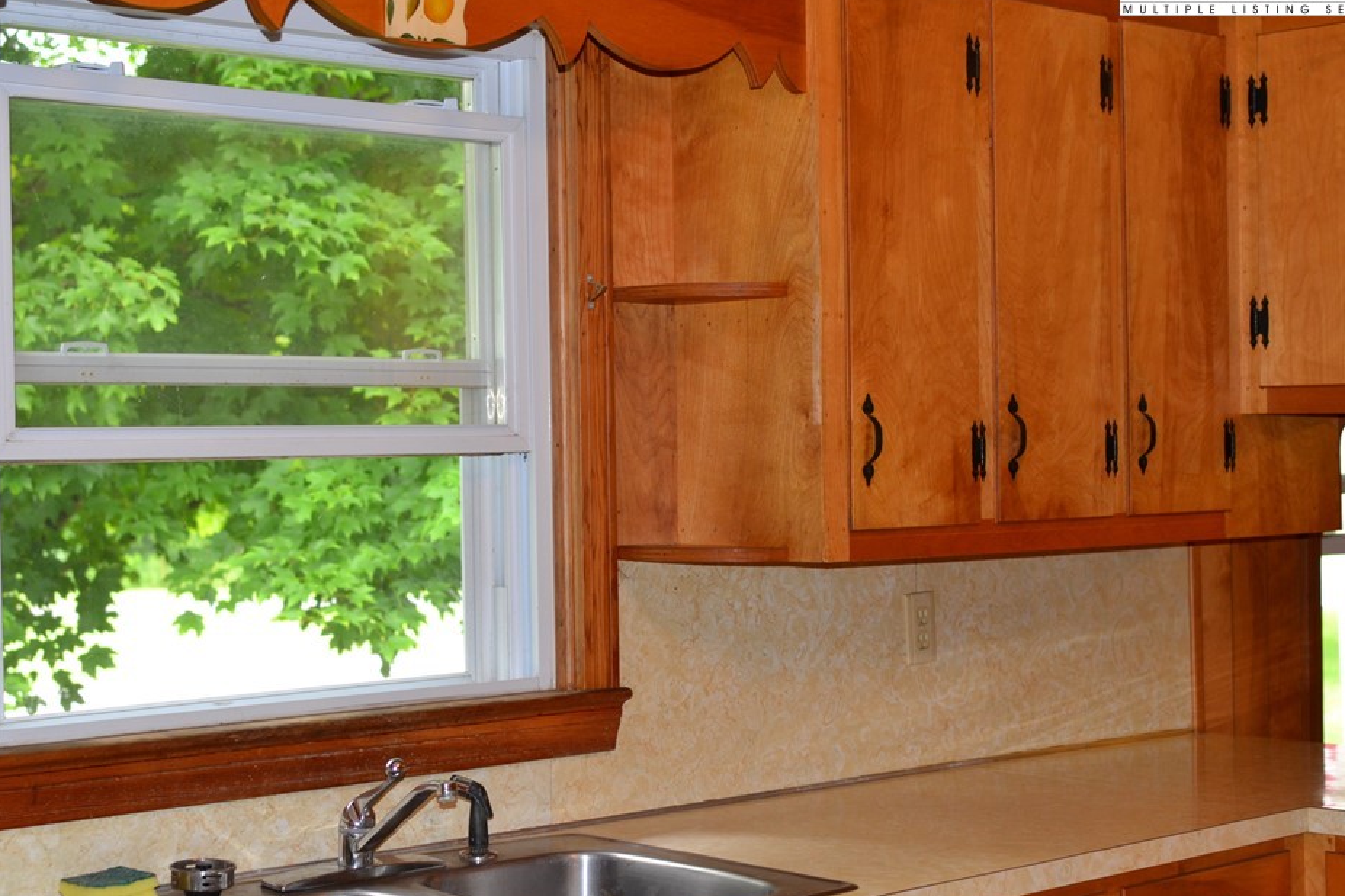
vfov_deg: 22.0
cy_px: 463
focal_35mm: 62
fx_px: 2300
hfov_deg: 32.6
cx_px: 646
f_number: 4
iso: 400
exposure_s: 1/60
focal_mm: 35
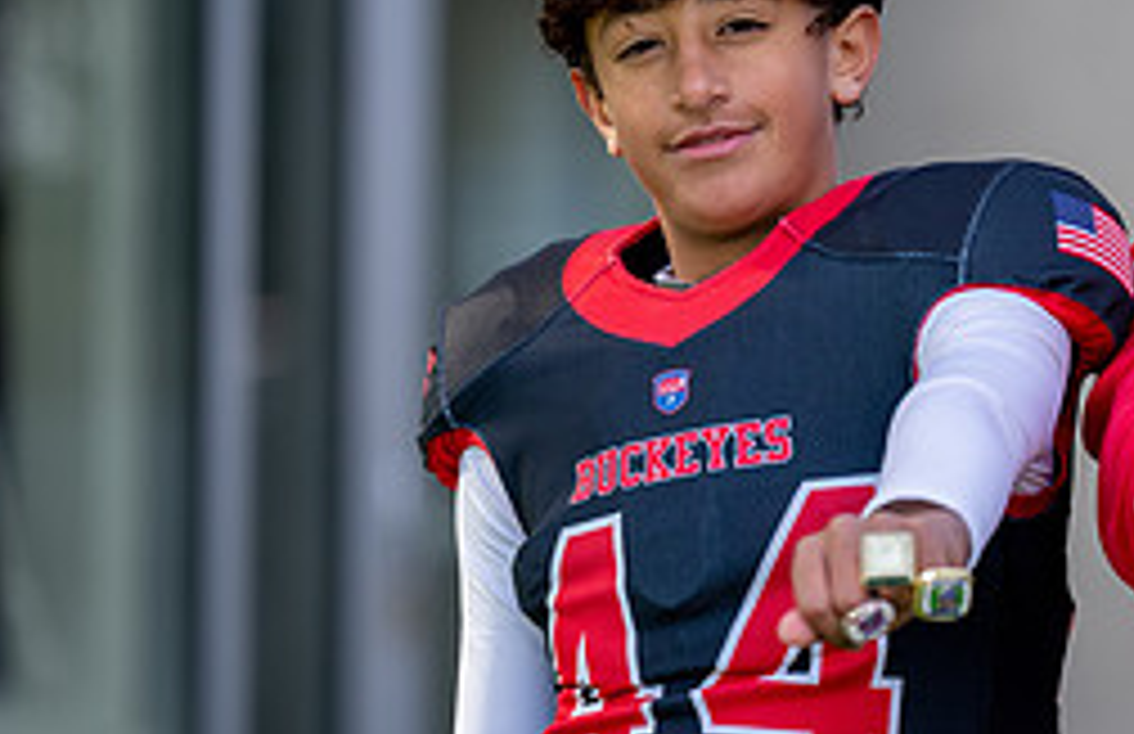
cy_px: 286
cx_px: 1267
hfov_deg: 5.5
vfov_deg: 3.6
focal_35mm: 376
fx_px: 11736
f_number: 2.8
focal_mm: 149
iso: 100
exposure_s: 1/500
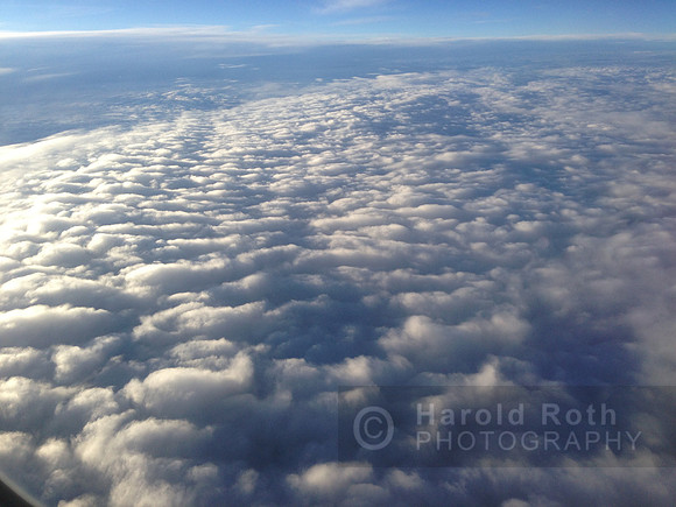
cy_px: 254
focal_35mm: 33
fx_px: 644
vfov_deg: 42.9
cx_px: 338
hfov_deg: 55.4
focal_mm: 4.13
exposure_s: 1/903
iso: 50
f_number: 2.4
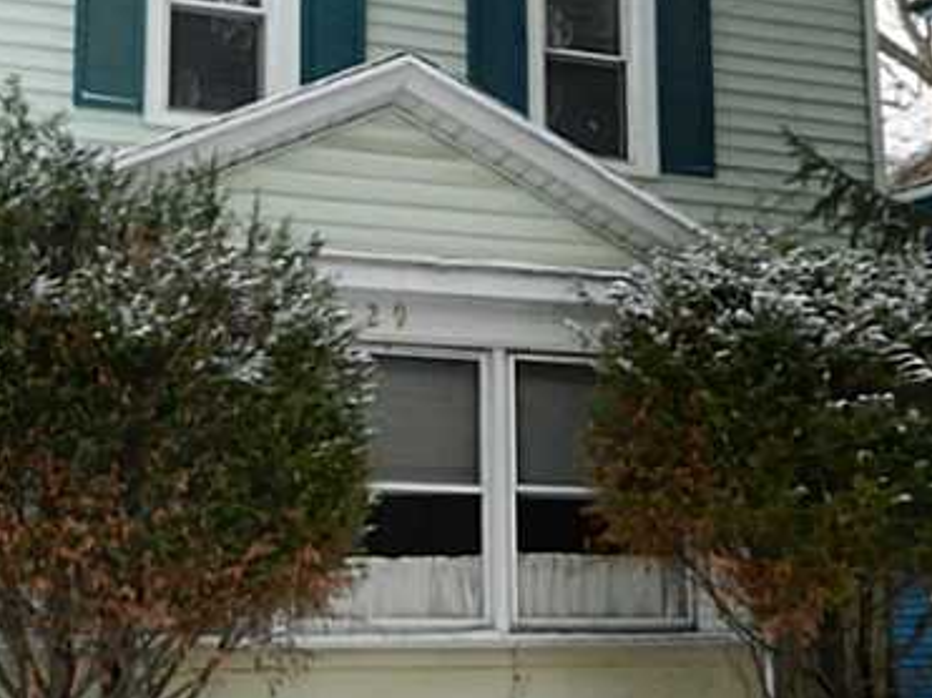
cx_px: 472
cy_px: 216
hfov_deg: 23.8
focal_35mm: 82
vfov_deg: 17.9
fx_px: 2207
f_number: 4
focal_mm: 6.9
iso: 160
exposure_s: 1/320
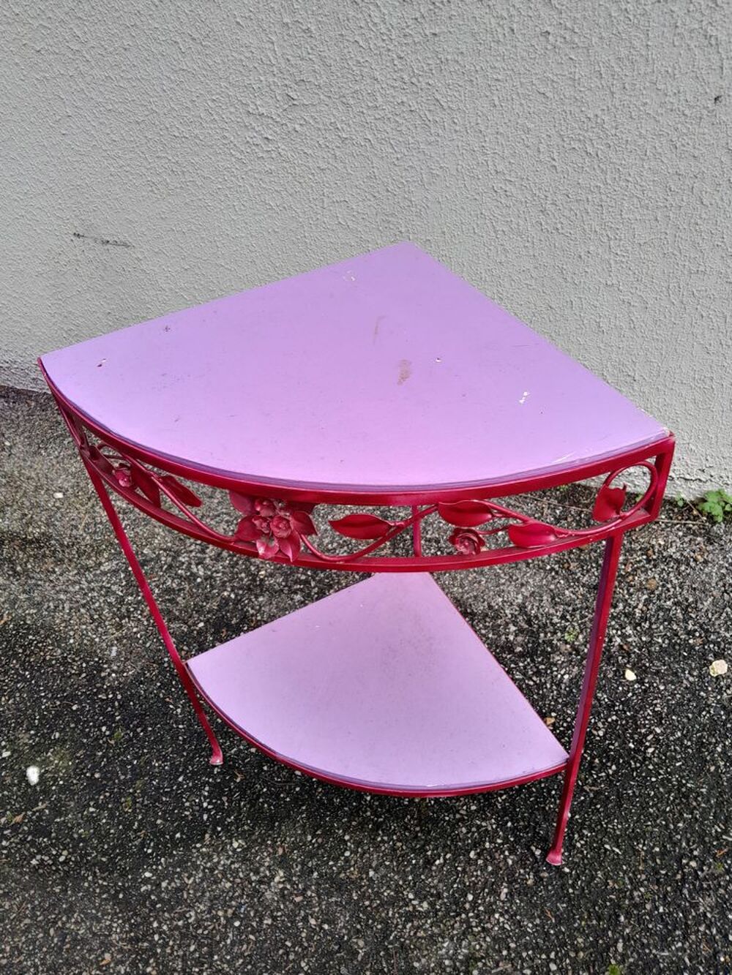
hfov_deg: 53.1
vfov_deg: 67.3
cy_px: 488
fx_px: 733
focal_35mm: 26
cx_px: 366
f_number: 1.8
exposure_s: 1/100
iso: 40
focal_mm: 3.98
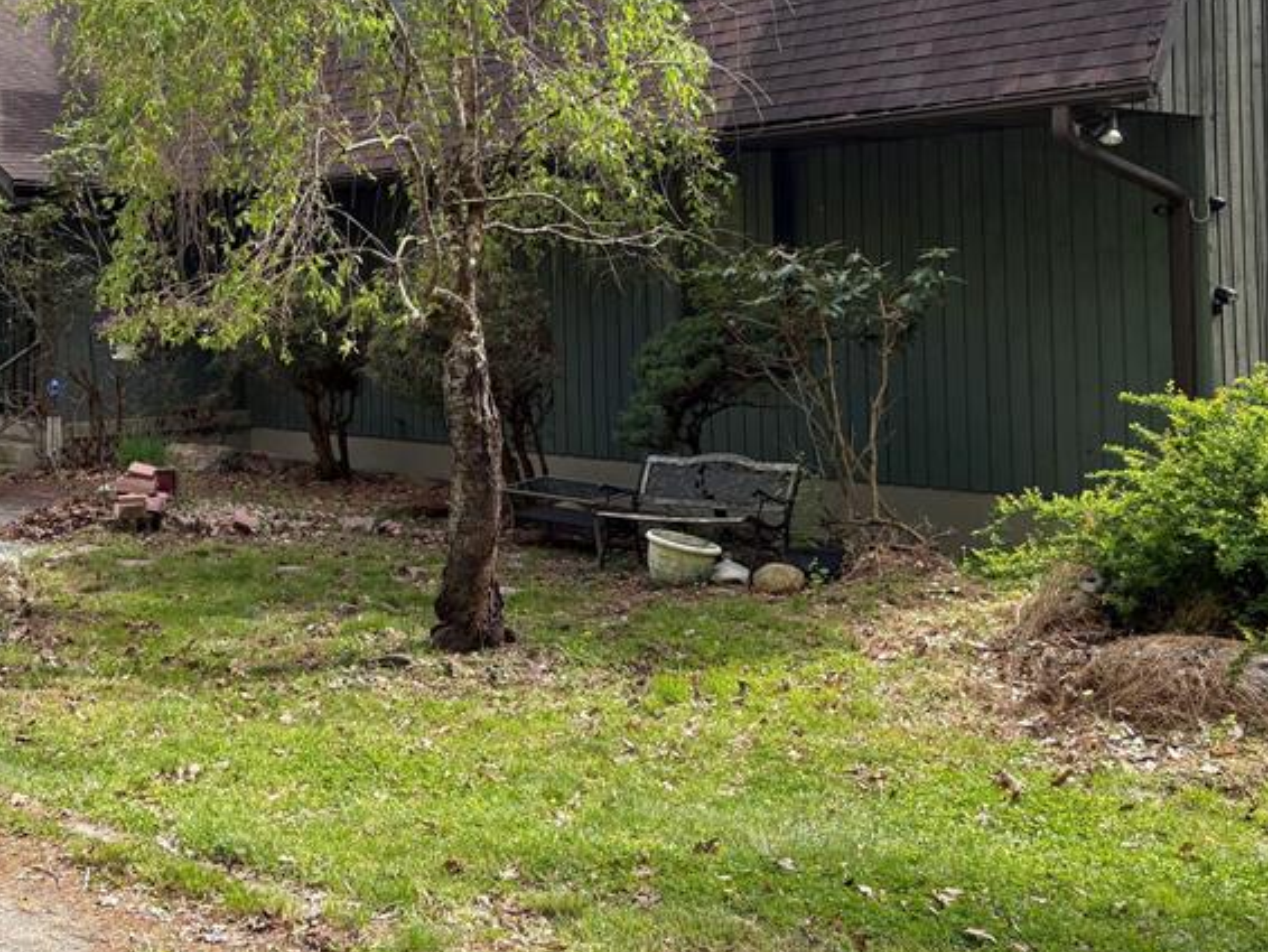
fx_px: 1722
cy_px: 235
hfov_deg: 39.0
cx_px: 269
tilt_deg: +2.0
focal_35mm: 47
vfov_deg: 30.4
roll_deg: +1.1
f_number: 1.6
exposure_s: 1/959
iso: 64
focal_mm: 5.96
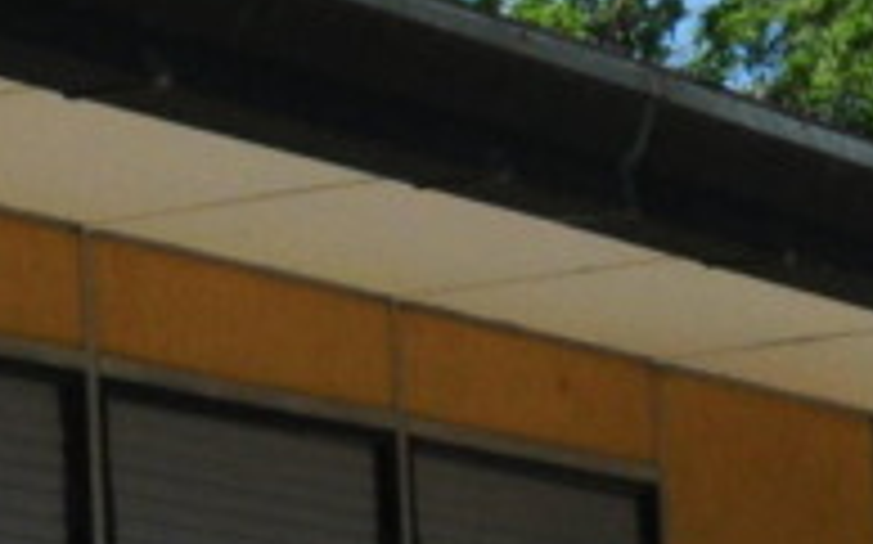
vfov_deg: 5.3
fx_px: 5754
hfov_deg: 8.6
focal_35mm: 242
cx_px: -50
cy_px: 1146
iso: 640
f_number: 11
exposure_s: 1/500
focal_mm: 24
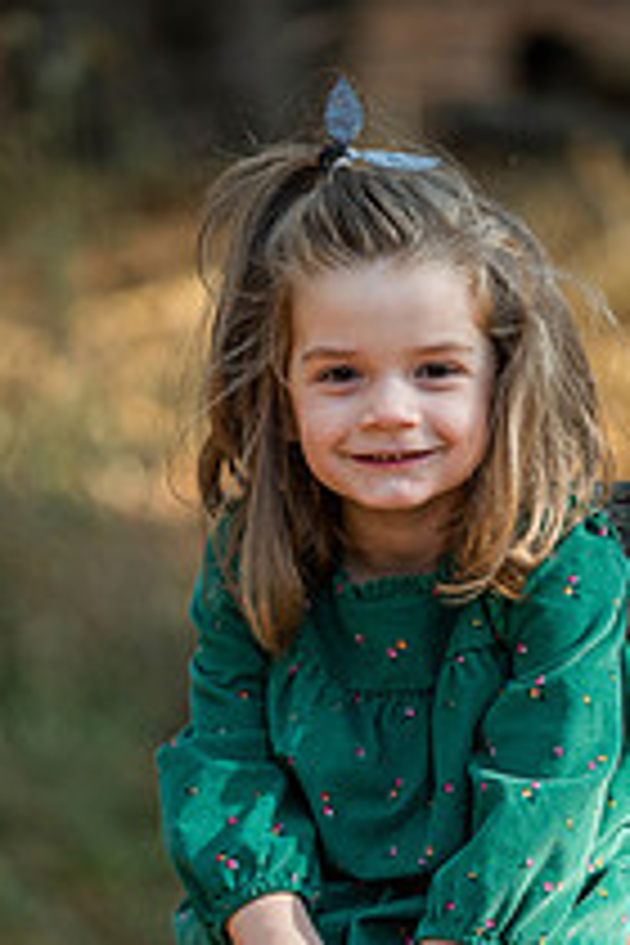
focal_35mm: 279
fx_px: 7323
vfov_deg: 7.4
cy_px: 819
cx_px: 382
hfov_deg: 4.9
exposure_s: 1/1000
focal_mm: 130
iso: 400
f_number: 2.8
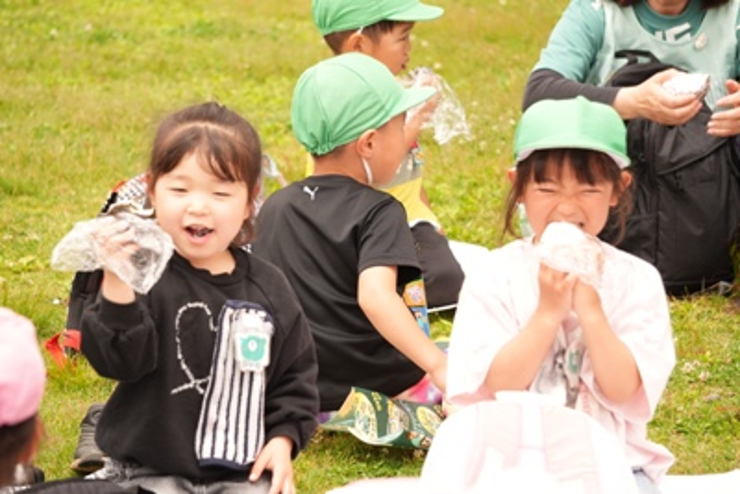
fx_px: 3300
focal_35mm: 160
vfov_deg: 8.6
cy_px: 247
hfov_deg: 12.8
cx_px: 370
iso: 200
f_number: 5.6
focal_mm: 107
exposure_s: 1/400
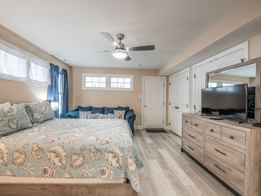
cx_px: 127
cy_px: 98
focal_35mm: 15
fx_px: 114
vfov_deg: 81.2
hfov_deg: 97.6
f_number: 9
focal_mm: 14
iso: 64
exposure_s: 2
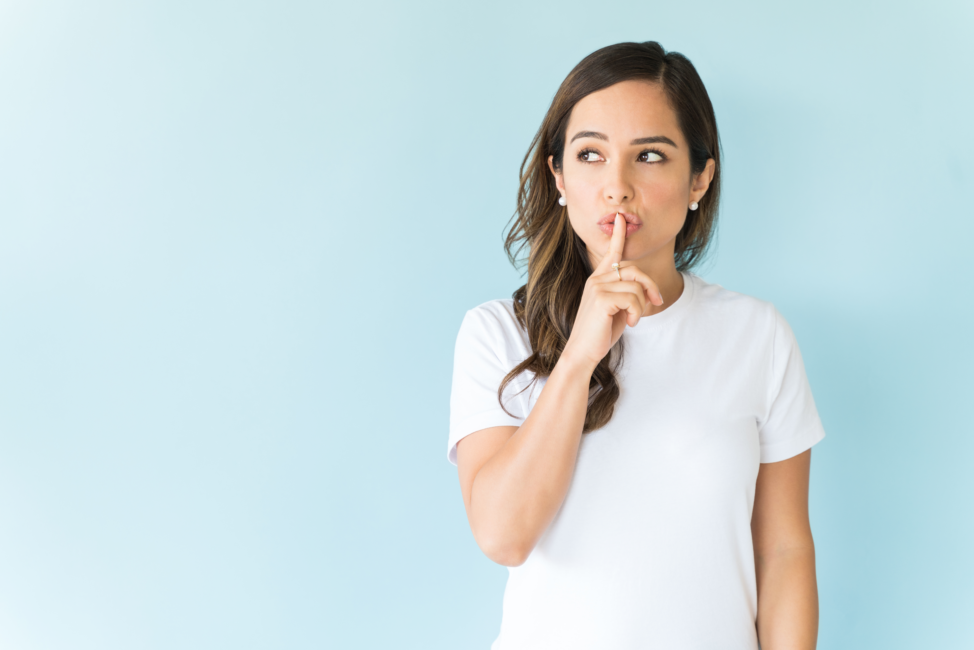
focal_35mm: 75
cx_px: 487
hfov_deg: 27.0
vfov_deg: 18.2
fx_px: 2029
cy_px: 325
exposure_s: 1/100
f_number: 3.5
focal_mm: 75
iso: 500
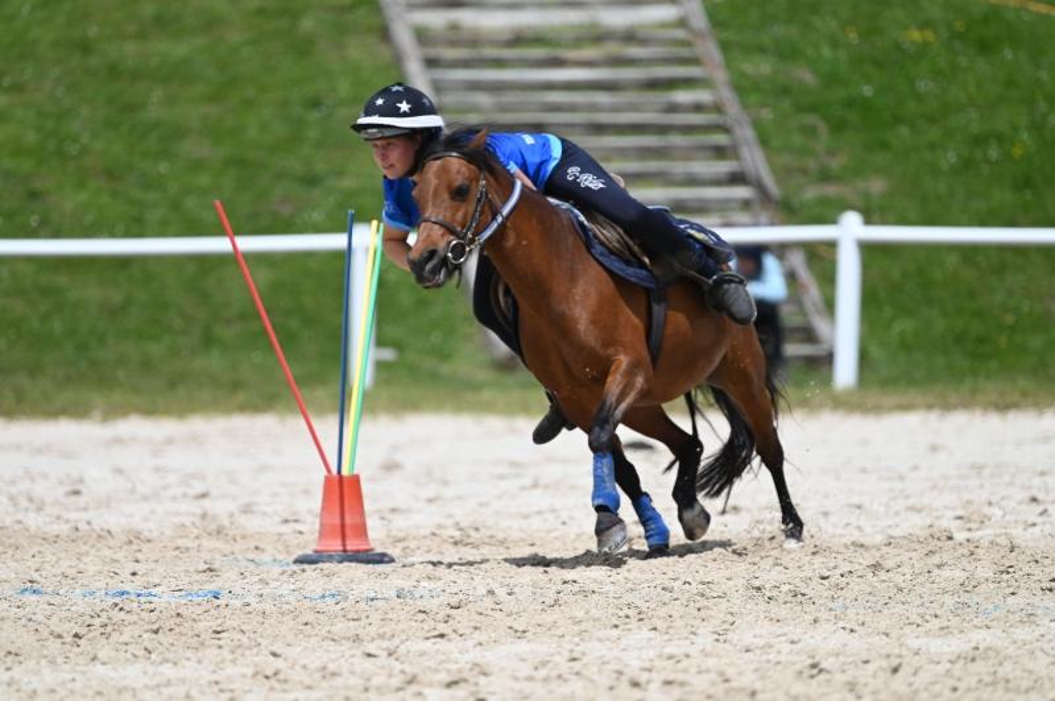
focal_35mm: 400
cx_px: 528
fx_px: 11712
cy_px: 350
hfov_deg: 5.2
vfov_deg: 3.4
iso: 200
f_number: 5.6
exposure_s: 1/1250
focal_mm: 400
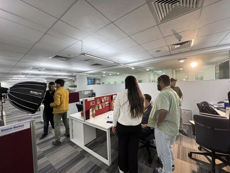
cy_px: 86
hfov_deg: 102.1
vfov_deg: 85.7
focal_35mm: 14
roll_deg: +1.6
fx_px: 93
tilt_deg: -1.9
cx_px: 115
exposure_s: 1/100
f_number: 2.2
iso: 125
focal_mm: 2.22
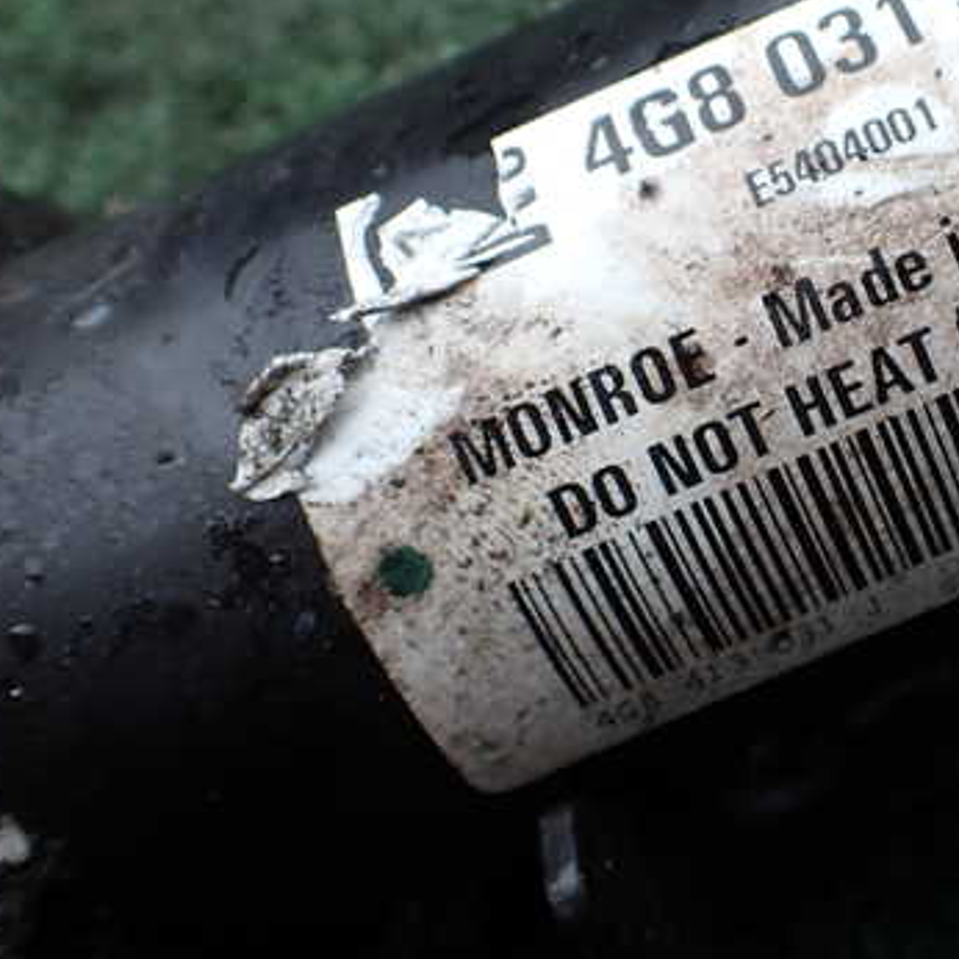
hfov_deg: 35.4
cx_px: 790
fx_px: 1442
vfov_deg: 36.5
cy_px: 349
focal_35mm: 46
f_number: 3.2
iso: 100
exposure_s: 1/200
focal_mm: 5.4
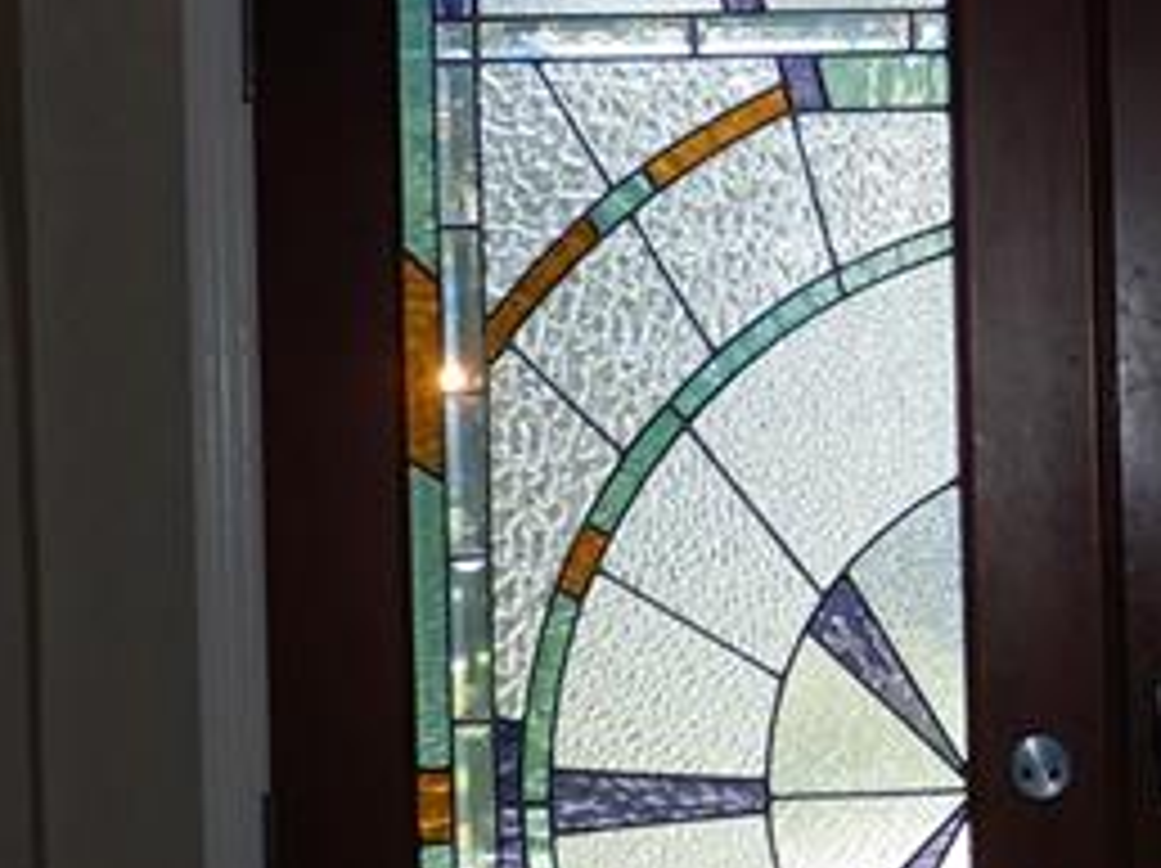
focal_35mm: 139
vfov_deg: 10.7
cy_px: 427
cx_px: 1206
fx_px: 4658
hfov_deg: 14.0
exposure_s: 1/160
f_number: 4
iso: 80
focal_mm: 6.2
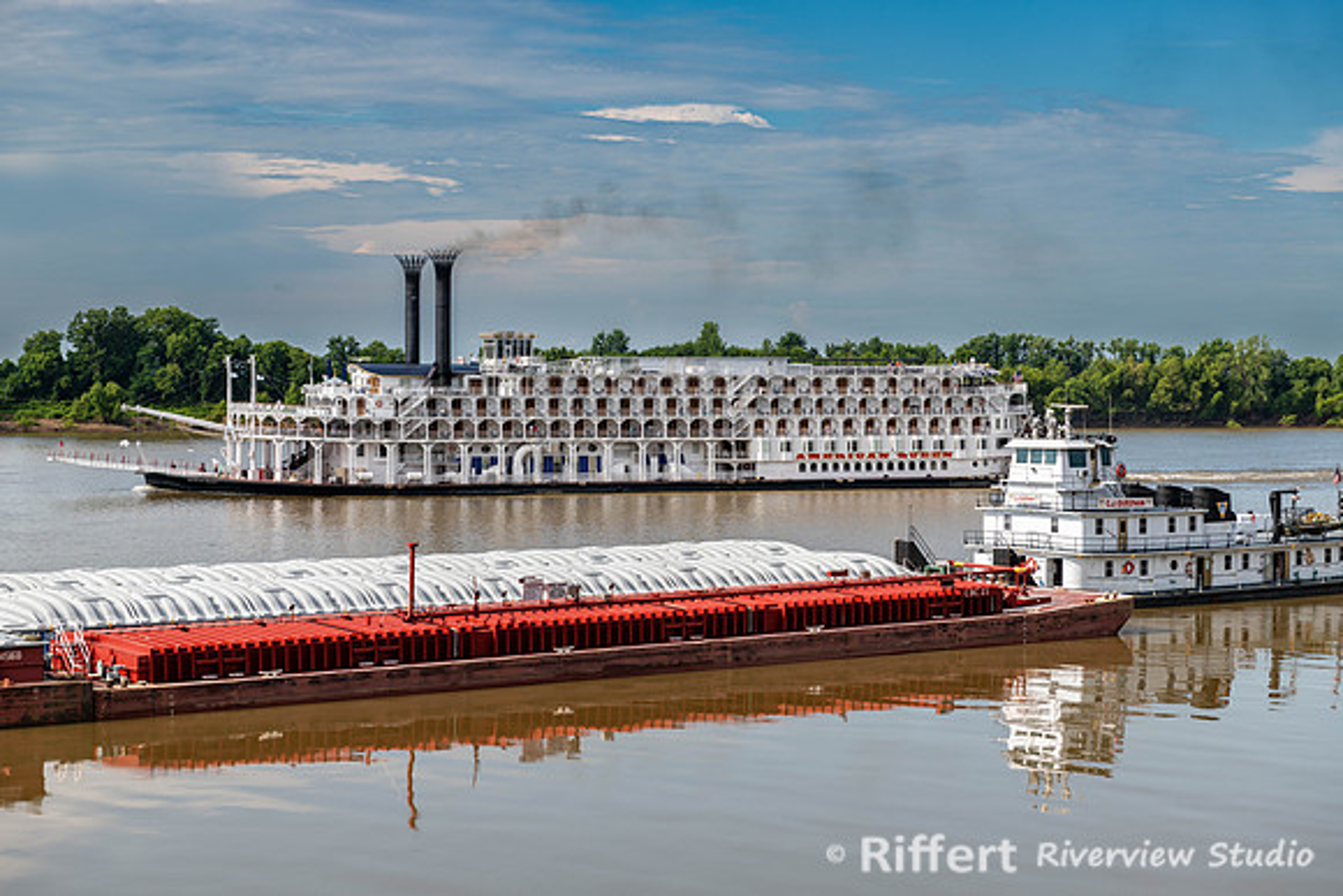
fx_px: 2668
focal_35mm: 72
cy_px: 448
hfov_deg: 28.2
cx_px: 672
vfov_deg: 19.1
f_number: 8
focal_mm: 70
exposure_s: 1/160
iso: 64
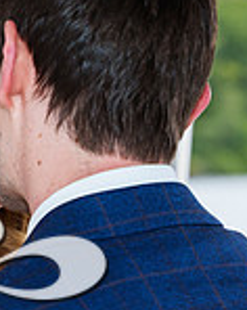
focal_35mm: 250
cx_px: -58
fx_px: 2289
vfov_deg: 7.7
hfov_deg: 6.1
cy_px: 262
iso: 400
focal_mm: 65
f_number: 3.5
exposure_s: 1/100
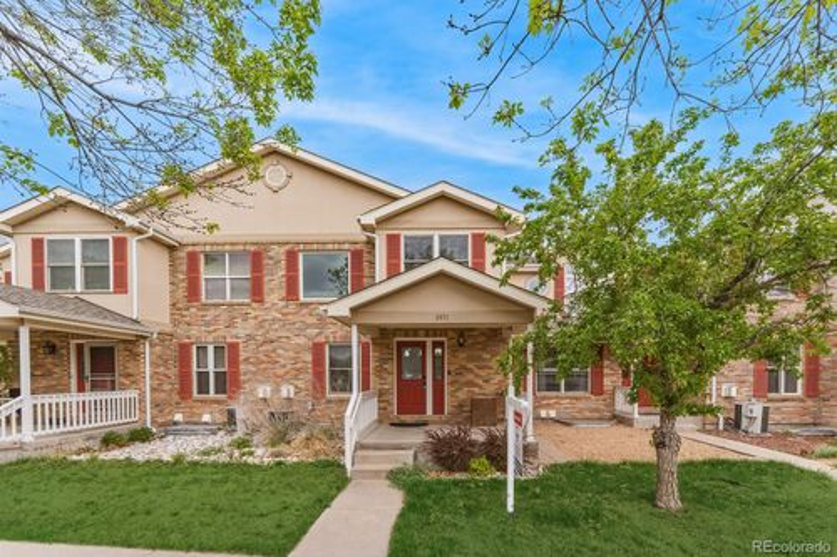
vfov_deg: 81.2
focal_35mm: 14
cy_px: 278
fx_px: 325
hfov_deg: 104.3
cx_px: 418
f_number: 7.1
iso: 125
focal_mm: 14
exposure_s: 1/2500
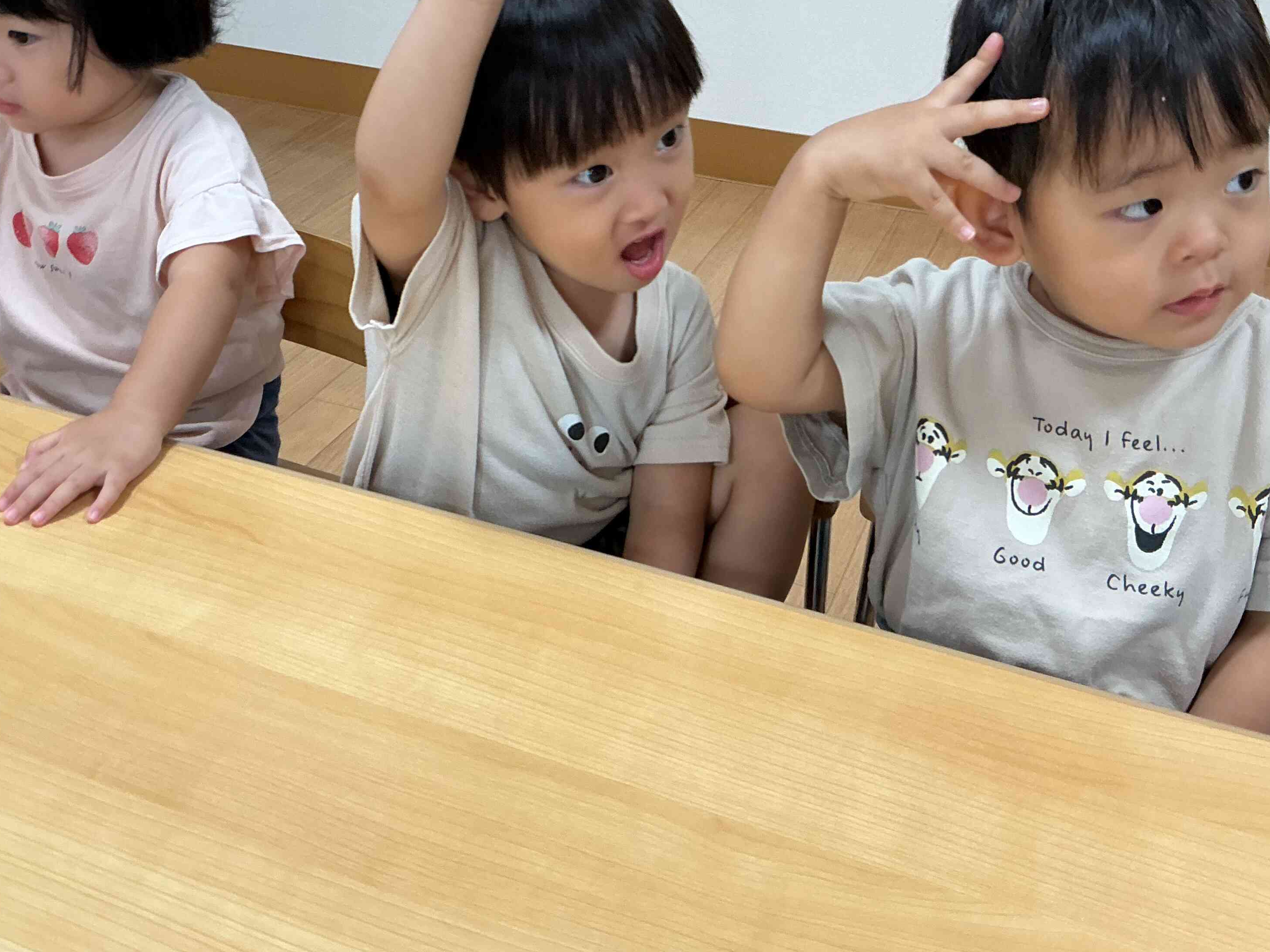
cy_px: 320
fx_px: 1467
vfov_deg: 35.6
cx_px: 640
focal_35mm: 40
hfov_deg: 46.8
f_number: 1.8
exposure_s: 1/60
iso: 50
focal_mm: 3
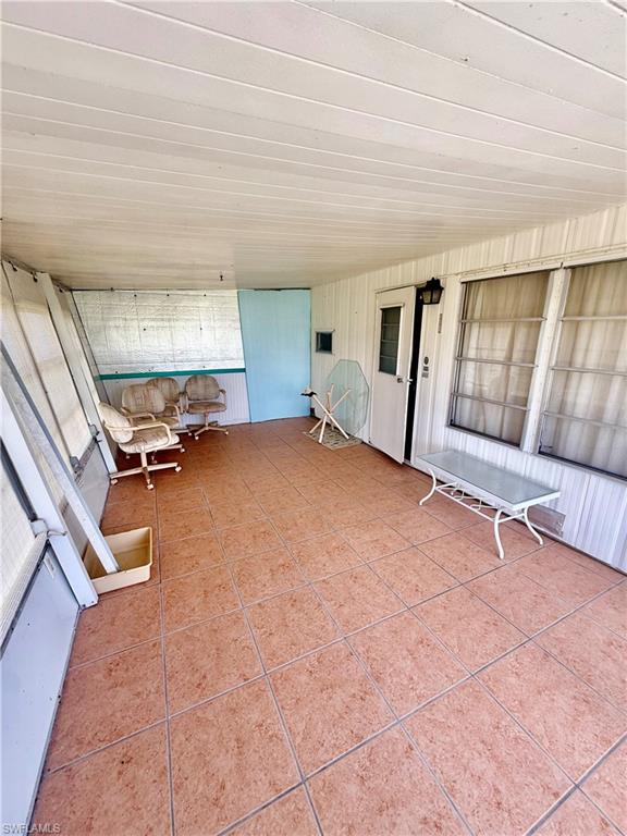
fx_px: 338
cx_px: 314
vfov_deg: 102.1
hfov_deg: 85.7
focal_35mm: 14
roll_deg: -0.6
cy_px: 418
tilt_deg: -12.7
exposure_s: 1/99
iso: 50
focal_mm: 2.22
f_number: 2.2
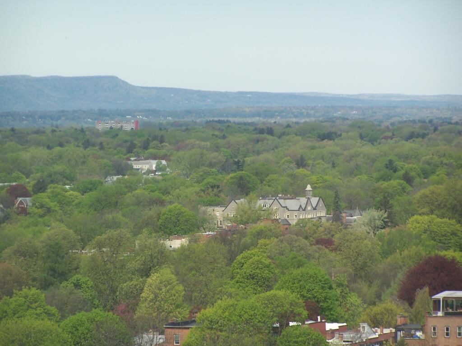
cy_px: 173
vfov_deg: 6.2
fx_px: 3176
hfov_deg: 8.3
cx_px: 231
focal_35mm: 238
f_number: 3.3
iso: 80
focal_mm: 39.5
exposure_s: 1/320
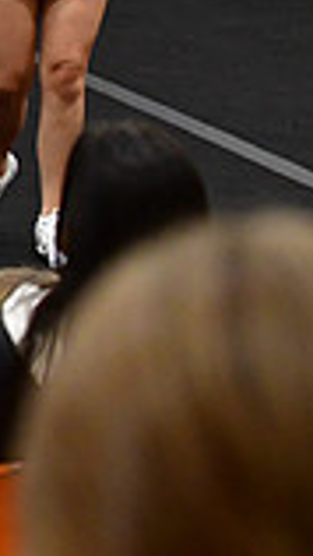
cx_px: -700
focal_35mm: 405
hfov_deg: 2.9
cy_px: -100
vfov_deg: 5.3
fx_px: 5969
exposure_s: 1/500
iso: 4000
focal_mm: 70
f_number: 4
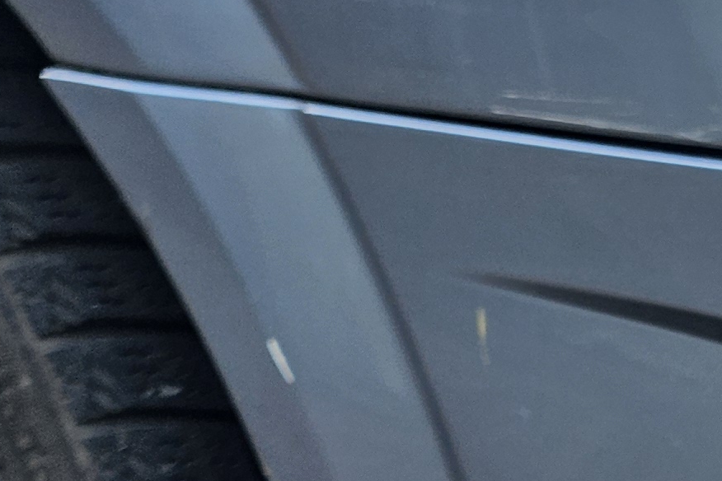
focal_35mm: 114
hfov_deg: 16.0
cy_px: 516
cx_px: 1174
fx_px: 2286
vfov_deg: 11.9
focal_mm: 5
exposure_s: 1/368
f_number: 1.8
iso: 50
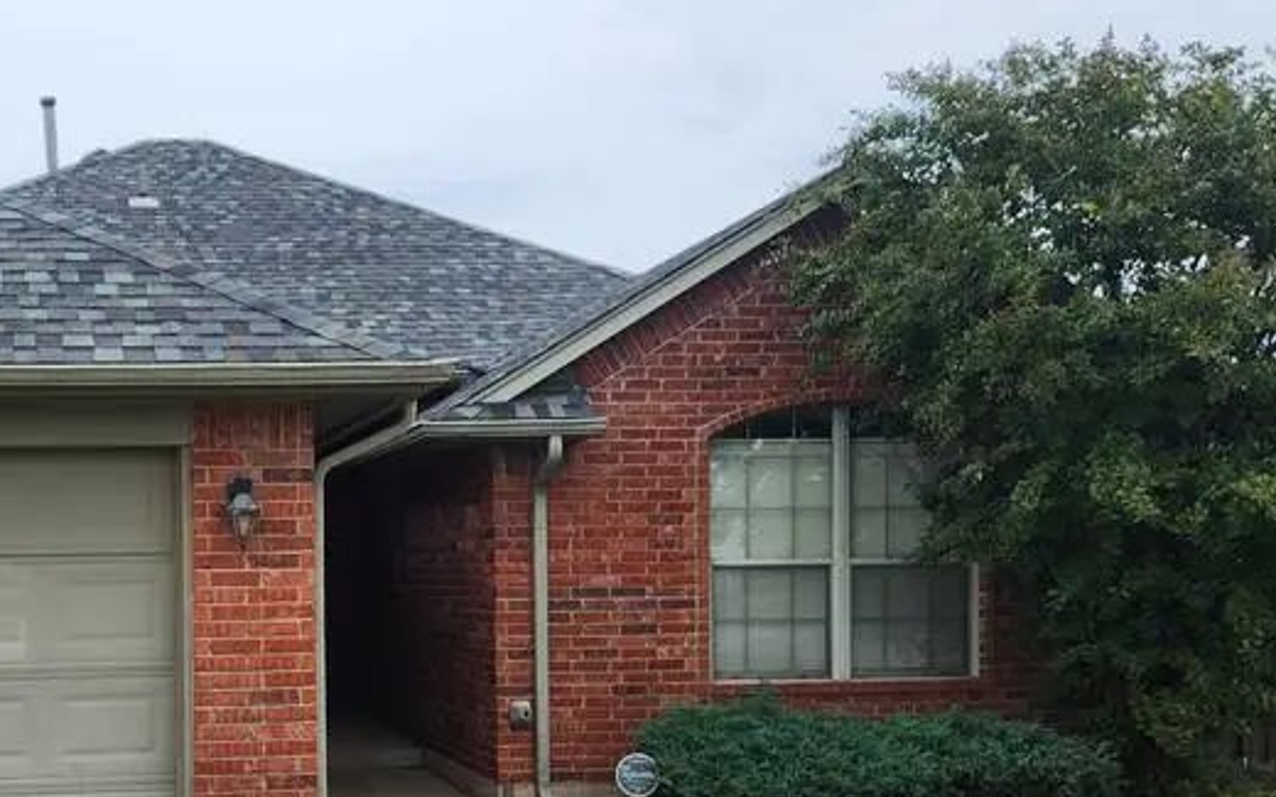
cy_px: 581
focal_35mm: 48
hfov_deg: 40.1
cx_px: 253
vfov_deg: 26.6
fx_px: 1669
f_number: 1.8
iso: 20
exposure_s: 1/1311
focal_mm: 5.4
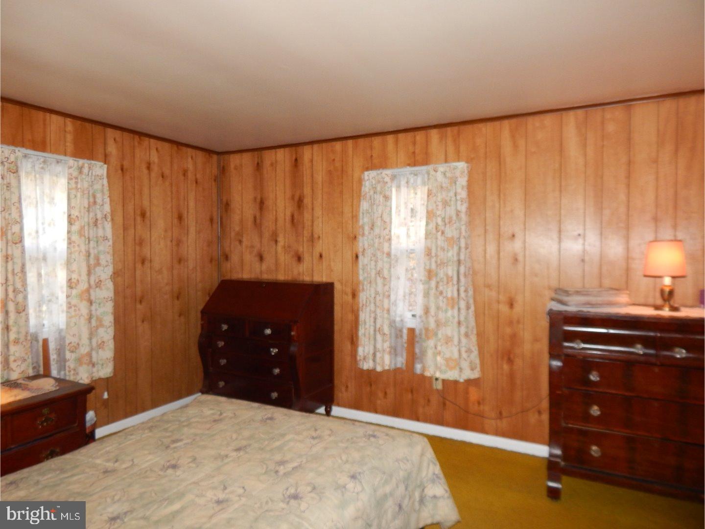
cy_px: 264
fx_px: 468
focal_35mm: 23
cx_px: 352
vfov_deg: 58.9
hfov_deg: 73.9
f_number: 3
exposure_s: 1/30
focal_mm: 4
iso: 200
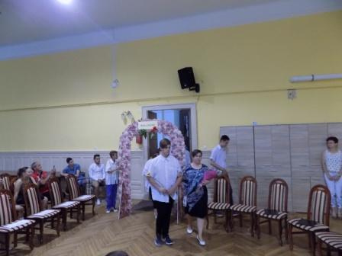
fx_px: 227
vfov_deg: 58.9
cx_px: 171
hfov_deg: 73.9
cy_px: 128
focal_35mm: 23
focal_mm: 4
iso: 400
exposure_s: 1/20
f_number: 3.1
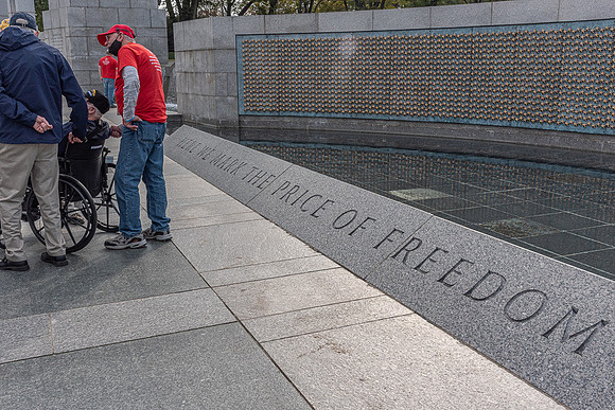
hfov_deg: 50.7
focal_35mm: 38
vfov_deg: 35.1
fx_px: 649
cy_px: 205
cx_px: 308
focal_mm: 38
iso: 500
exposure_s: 1/640
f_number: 13
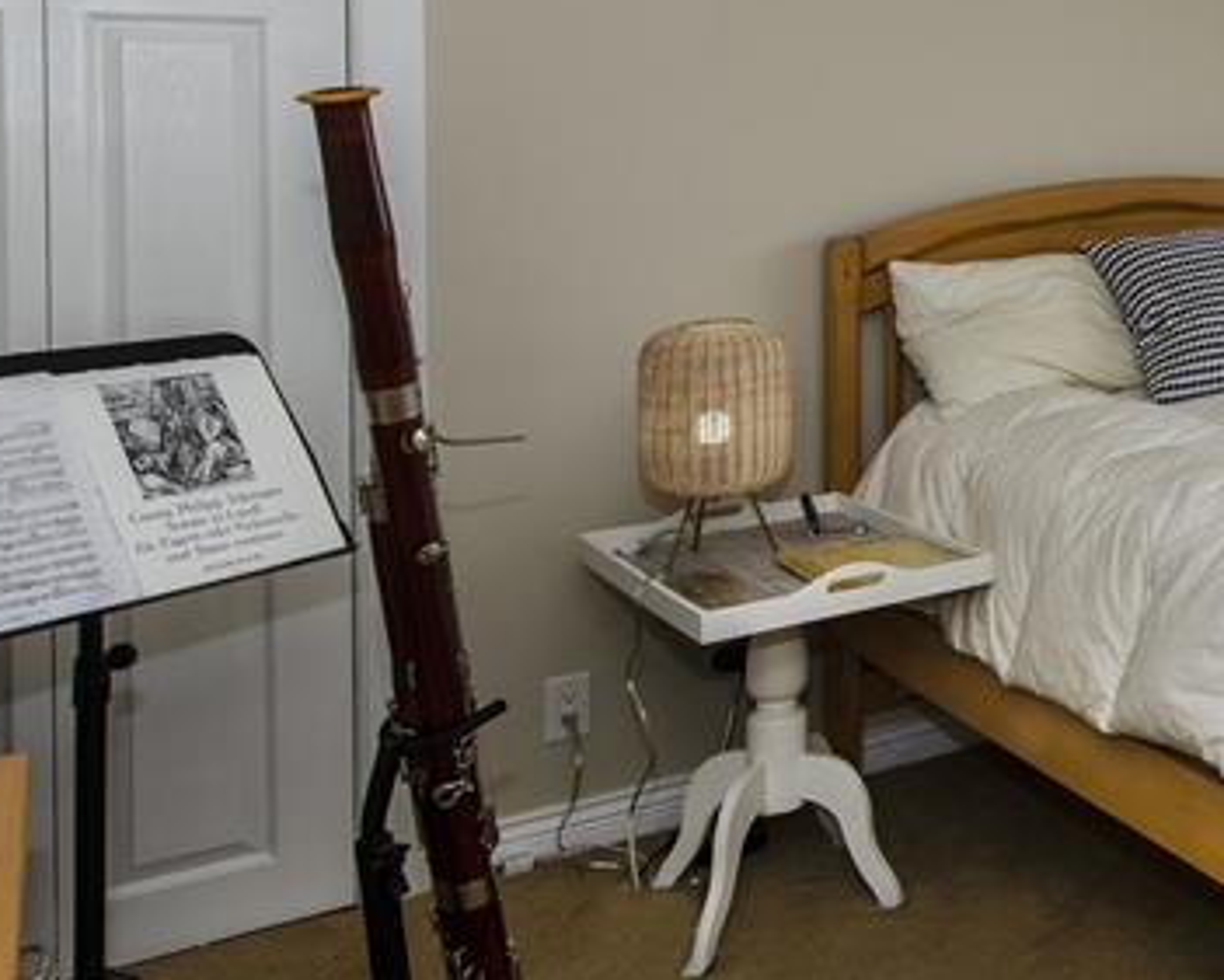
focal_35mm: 41
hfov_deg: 35.6
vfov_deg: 36.1
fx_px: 1486
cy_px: 324
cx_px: 1454
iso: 100
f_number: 8
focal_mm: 10
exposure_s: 1/100
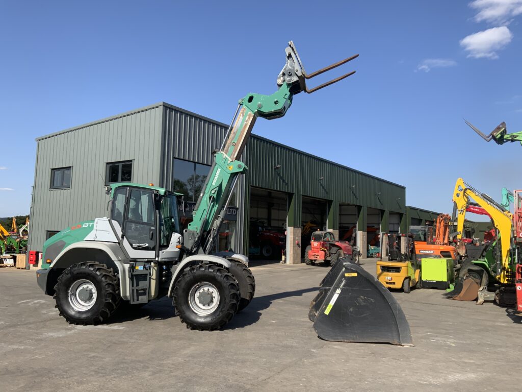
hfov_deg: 61.7
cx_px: 261
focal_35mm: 29
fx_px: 437
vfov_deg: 48.2
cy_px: 196
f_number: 1.8
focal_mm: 3
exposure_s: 1/1912
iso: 16
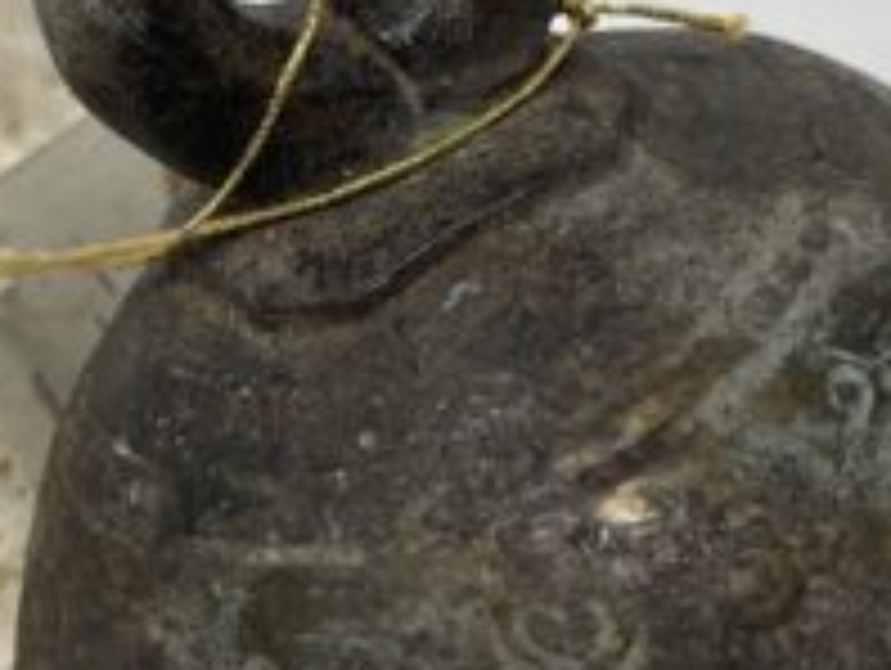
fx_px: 2706
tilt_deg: -40.8
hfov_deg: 18.6
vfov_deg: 14.1
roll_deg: -0.4
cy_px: 355
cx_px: 292
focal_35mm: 105
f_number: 1.6
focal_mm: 5.1
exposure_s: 1/224
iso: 32
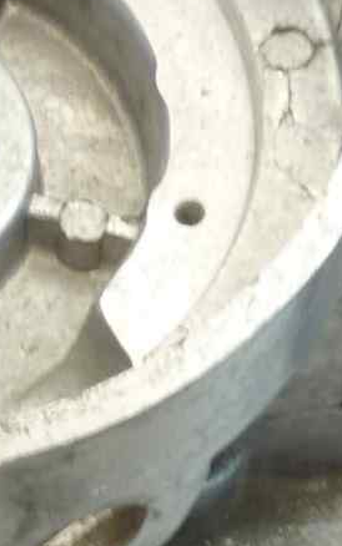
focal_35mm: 155
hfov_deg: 8.2
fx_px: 2310
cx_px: -211
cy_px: 598
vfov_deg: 13.2
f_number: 3.3
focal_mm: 4.1
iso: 80
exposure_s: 1/13
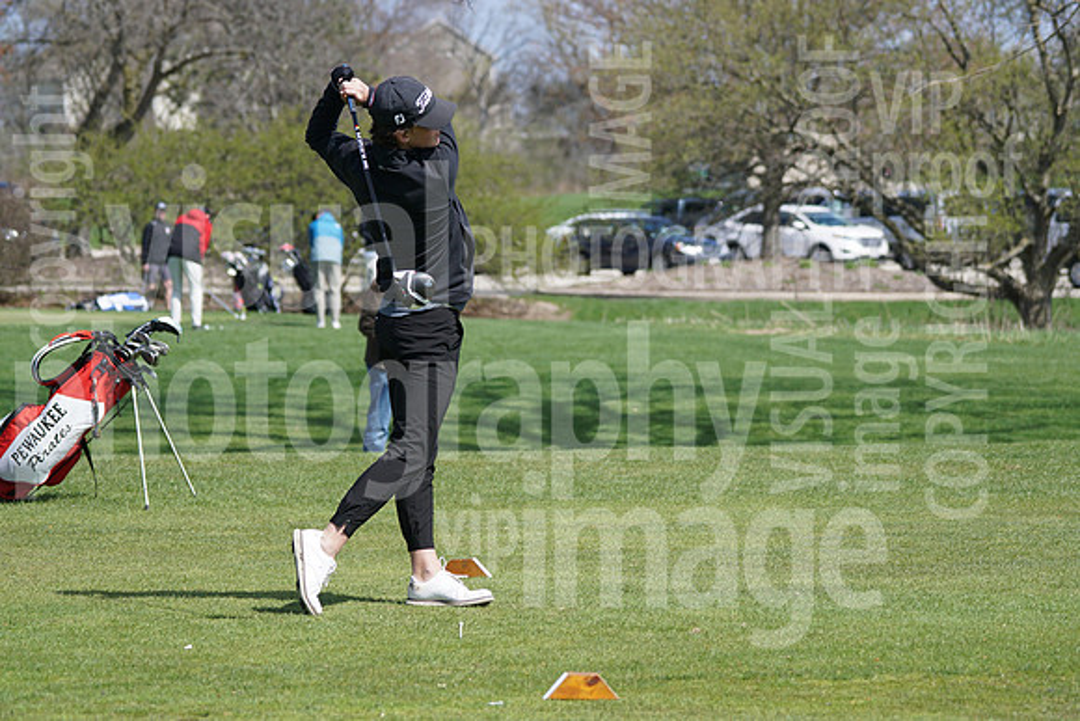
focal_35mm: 165
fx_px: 4951
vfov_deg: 8.3
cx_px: 540
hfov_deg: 12.4
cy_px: 360
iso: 250
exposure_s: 1/1250
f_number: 4.5
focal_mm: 110
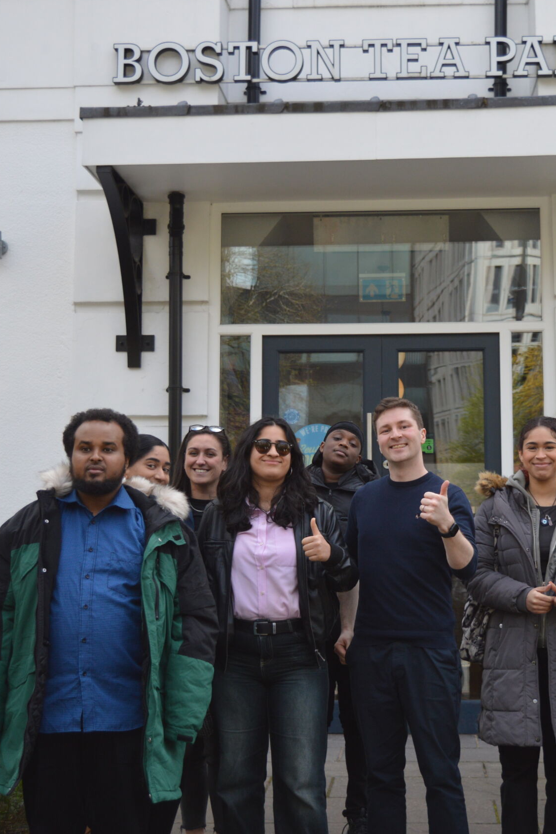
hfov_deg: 23.8
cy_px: 417
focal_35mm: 57
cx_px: 348
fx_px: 1314
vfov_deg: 35.2
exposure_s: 1/1000
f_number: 4.5
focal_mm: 25
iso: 400
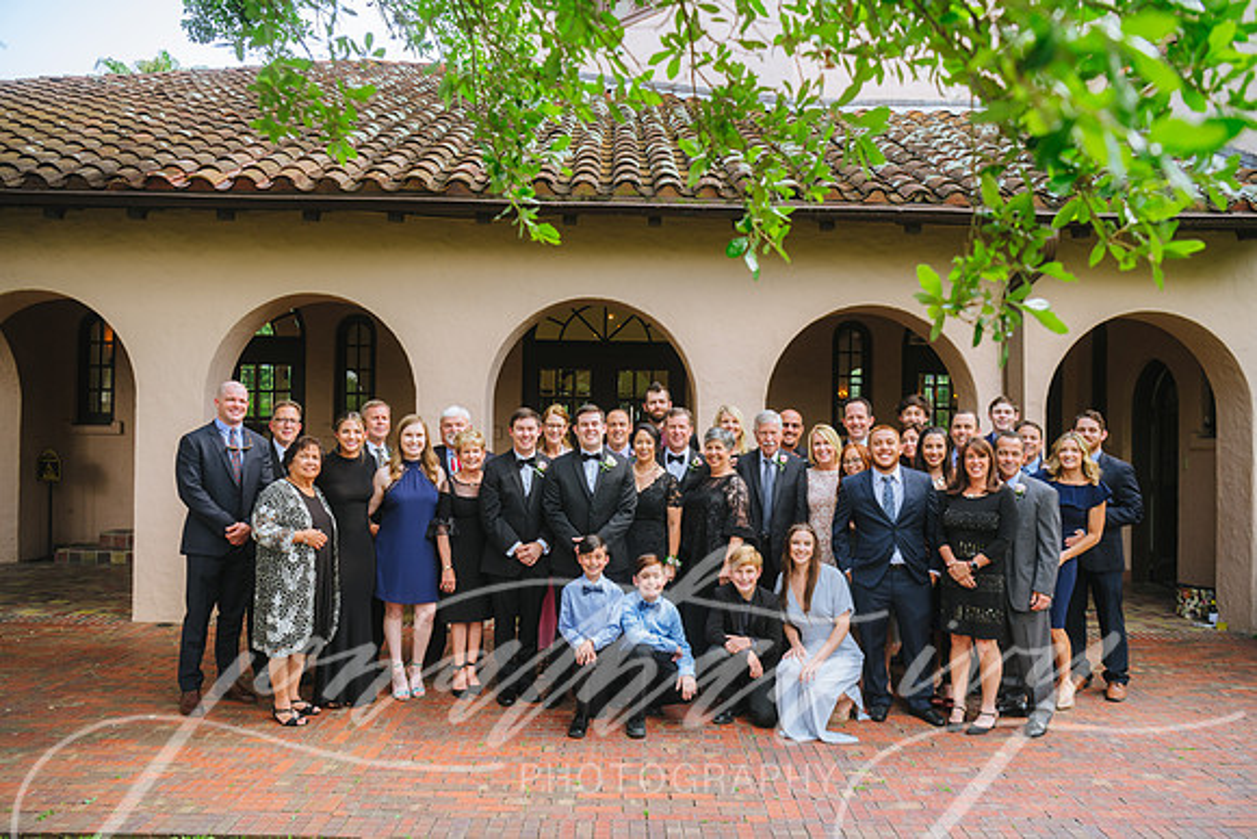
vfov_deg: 46.4
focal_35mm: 28
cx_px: 628
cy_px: 420
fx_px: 978
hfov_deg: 65.5
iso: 250
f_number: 3.5
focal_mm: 28
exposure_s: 1/250
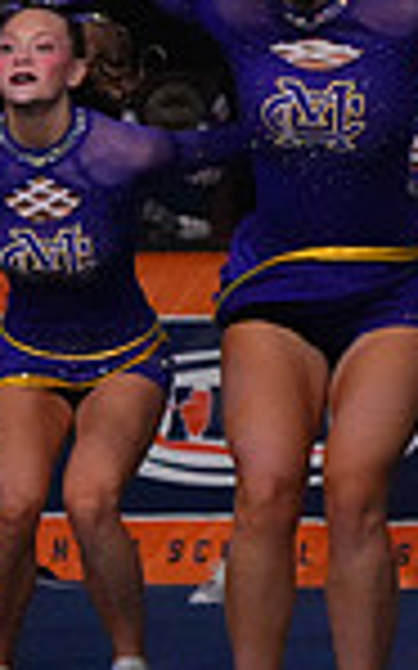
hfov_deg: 1.8
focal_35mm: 712
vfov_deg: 3.0
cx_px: 1128
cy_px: 47
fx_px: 12990
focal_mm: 180
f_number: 5.6
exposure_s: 1/1250
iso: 16000
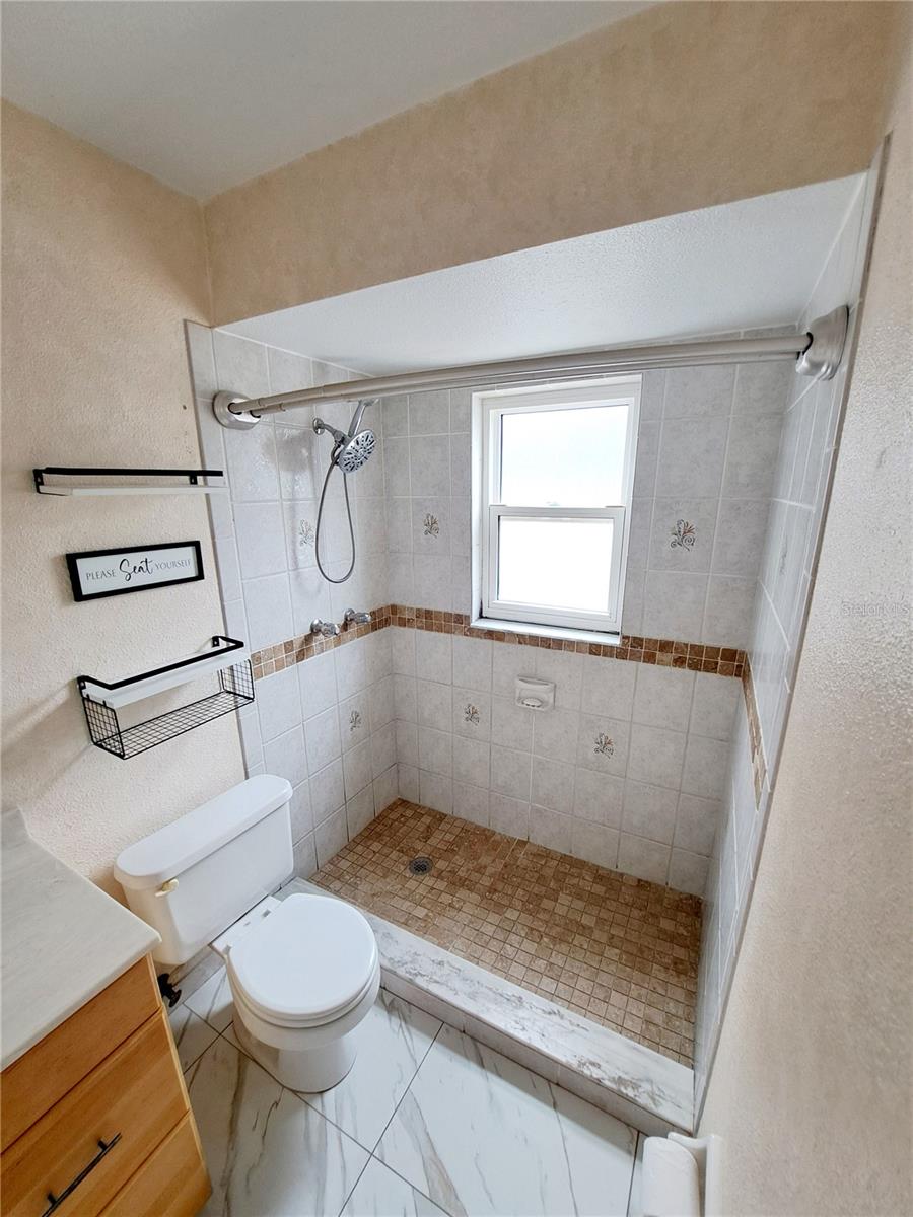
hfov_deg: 89.9
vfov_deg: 106.2
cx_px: 456
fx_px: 457
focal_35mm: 13
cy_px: 608
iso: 64
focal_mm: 1.74
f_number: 2.2
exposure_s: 1/50
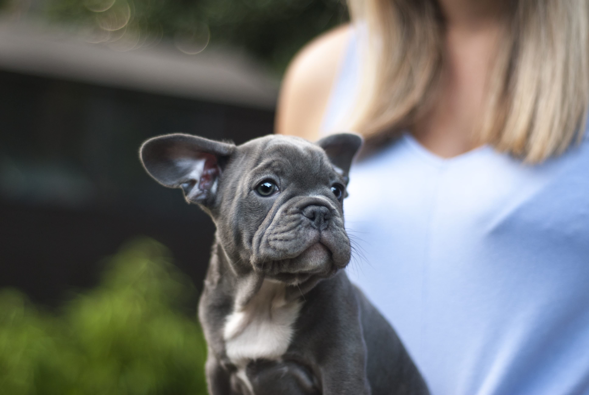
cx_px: 294
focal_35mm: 75
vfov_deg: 18.2
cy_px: 198
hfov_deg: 27.0
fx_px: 1229
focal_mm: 50
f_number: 1.8
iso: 160
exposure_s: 1/80
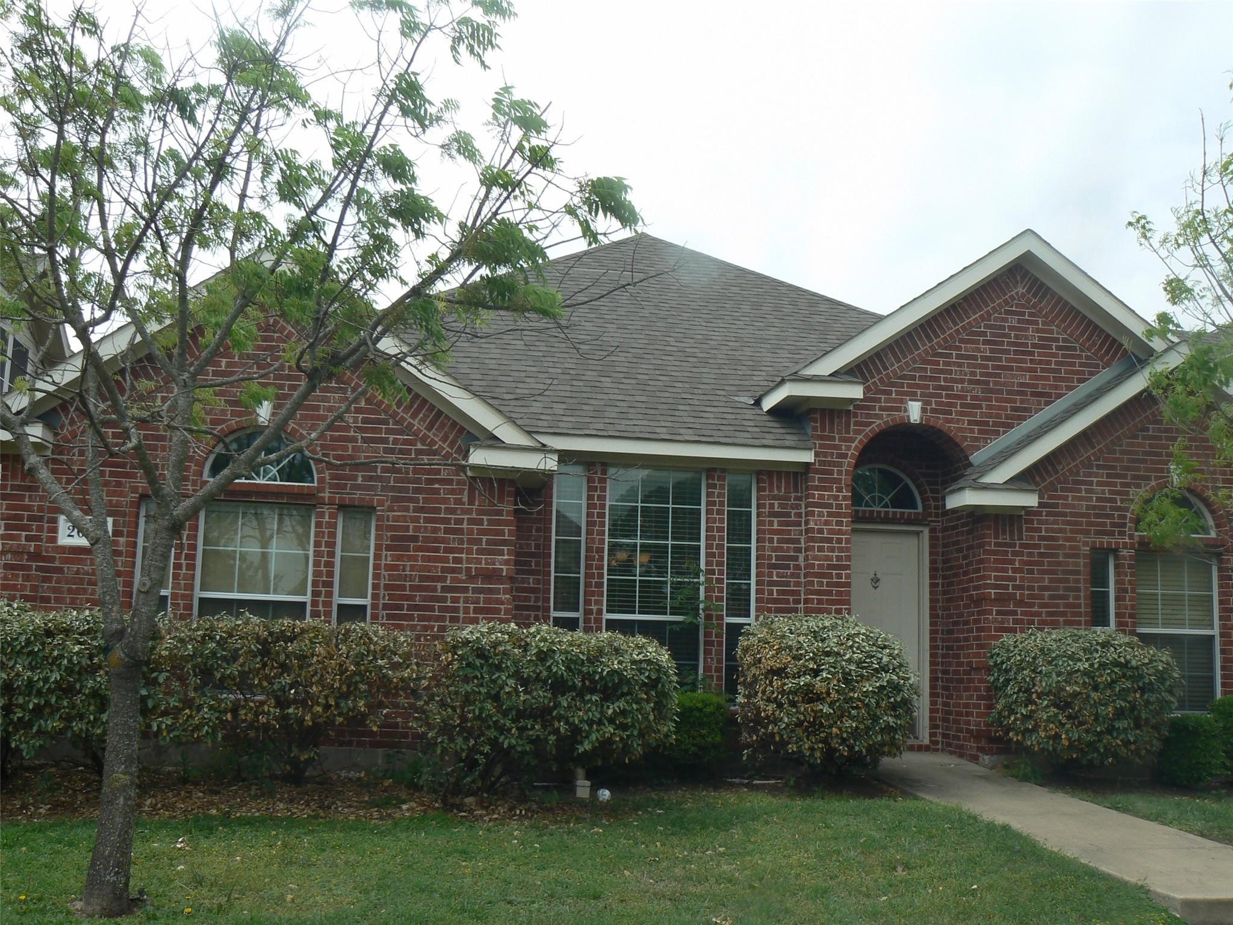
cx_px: 616
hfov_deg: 51.4
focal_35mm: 36
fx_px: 1282
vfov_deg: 39.7
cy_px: 462
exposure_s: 1/320
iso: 80
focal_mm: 6
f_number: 5.6
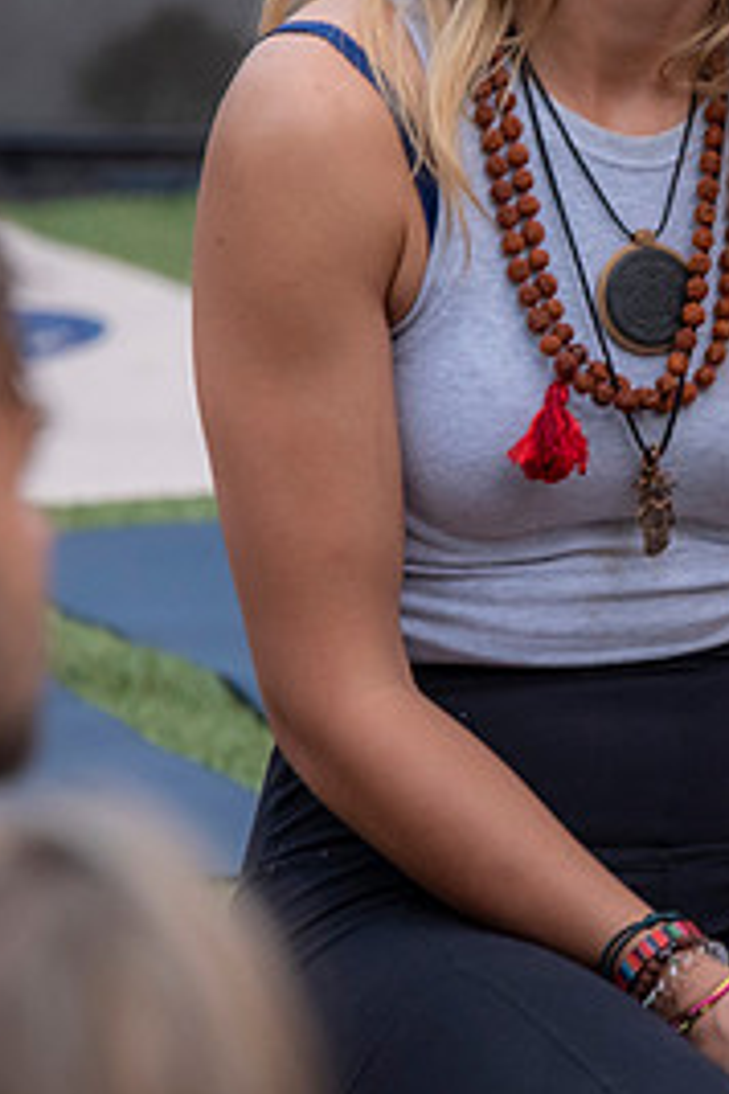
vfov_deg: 3.2
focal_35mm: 650
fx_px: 19742
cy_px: 478
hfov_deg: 2.1
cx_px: 722
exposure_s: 1/250
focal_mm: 200
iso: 800
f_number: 4.5
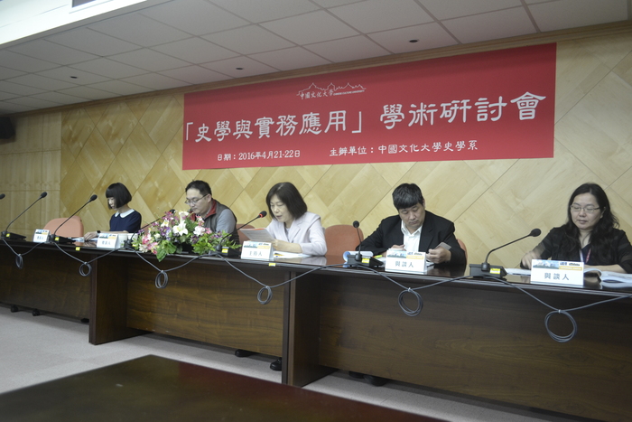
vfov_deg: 43.6
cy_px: 211
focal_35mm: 30
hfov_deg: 61.9
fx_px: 527
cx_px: 316
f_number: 3.8
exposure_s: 1/15
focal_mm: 20
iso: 400
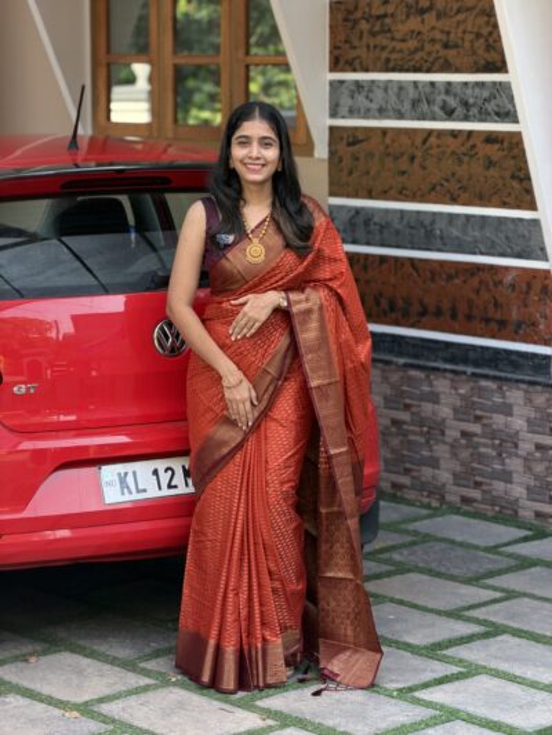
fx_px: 2125
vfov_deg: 19.6
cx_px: 276
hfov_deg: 14.8
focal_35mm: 100
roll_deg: +0.2
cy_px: 368
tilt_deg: -8.2
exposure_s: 1/121
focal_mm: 16.89
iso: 125
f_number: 2.8
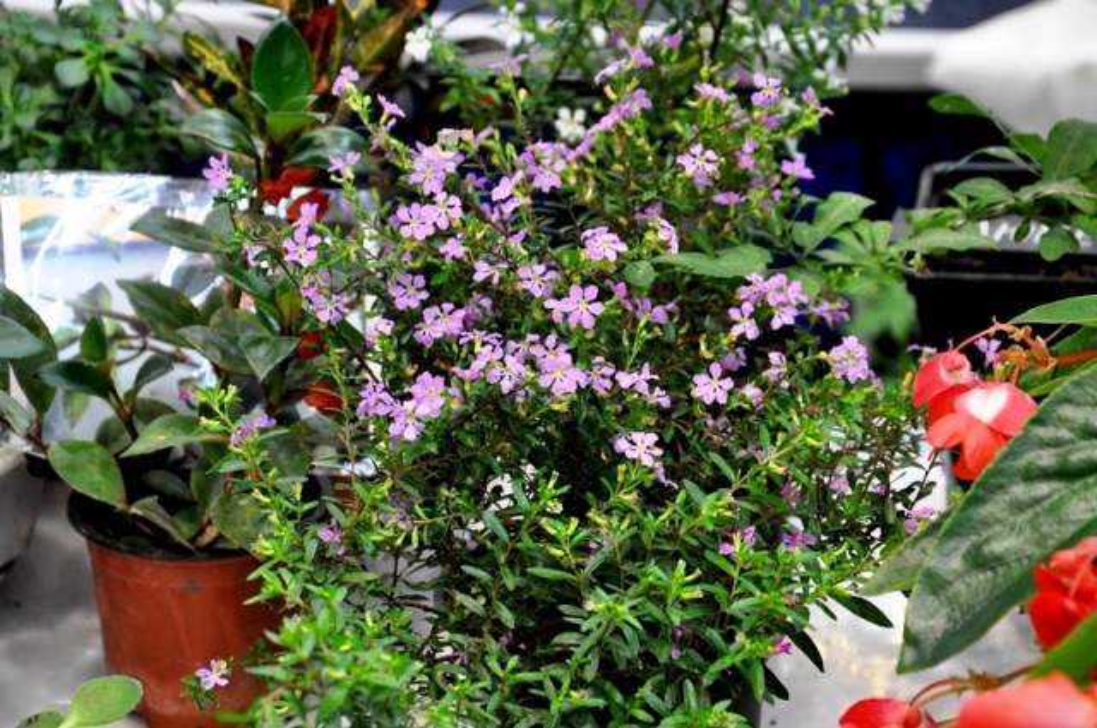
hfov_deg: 16.1
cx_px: 548
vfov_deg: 10.7
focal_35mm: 128
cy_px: 364
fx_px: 3880
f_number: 8
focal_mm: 85
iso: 1600
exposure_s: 1/30
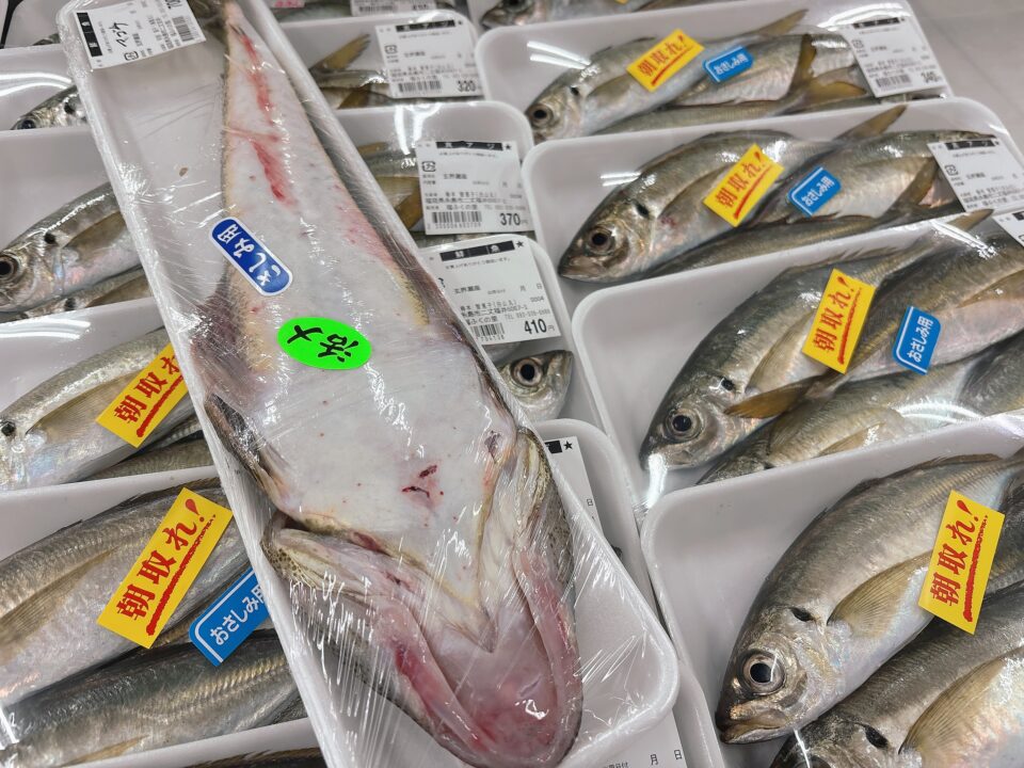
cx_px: 512
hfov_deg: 67.3
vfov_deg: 53.1
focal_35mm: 26
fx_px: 769
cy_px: 384
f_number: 1.6
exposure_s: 1/120
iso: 80
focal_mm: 5.96
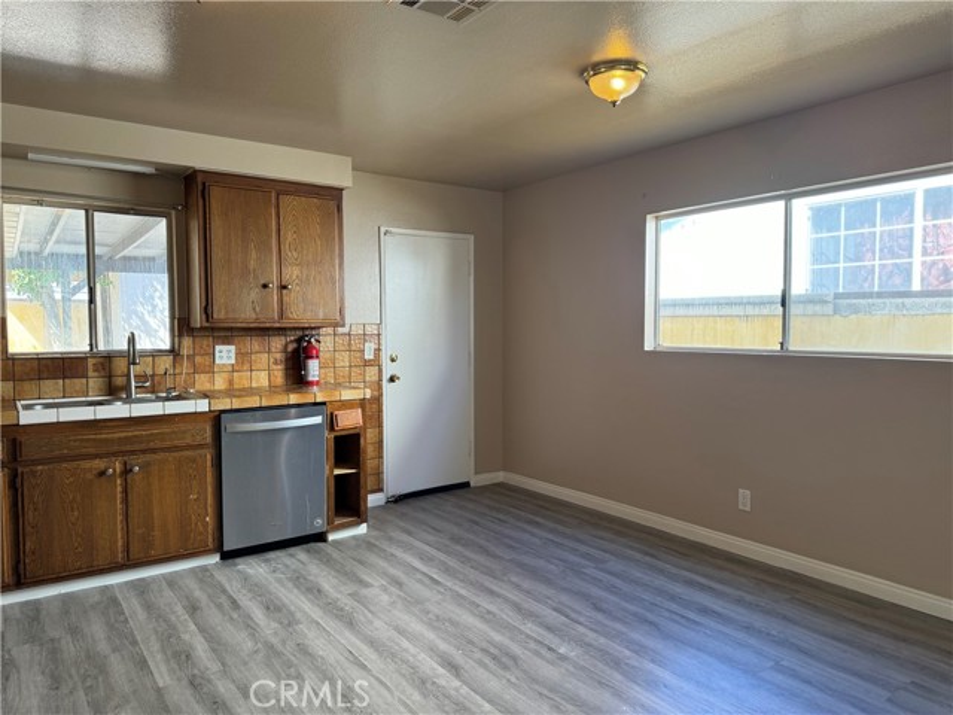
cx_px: 476
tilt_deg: -3.5
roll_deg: +0.1
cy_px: 358
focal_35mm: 24
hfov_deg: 71.6
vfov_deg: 56.8
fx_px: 661
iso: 100
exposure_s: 1/120
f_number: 1.78
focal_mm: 6.86
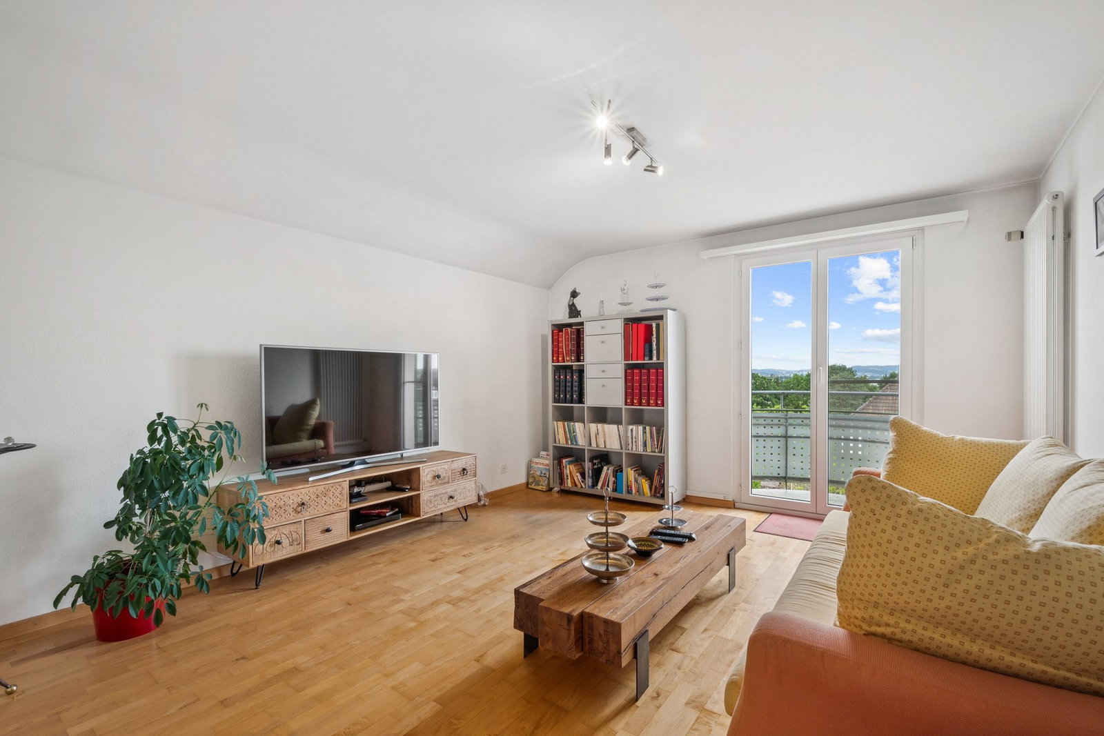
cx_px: 552
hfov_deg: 100.4
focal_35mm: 15
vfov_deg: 77.3
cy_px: 368
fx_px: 460
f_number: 11
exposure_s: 1/6
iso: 200
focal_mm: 10
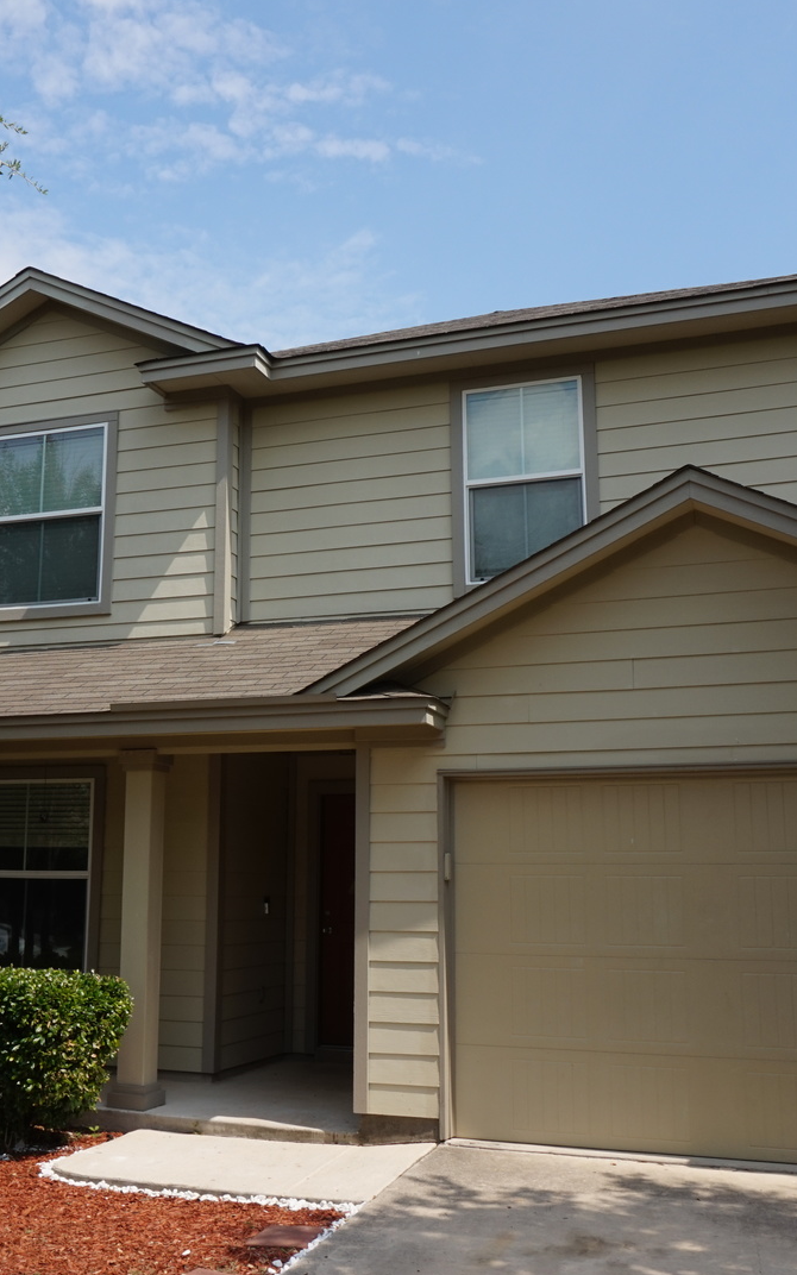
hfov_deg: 34.2
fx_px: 1286
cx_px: 294
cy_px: 639
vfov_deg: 52.7
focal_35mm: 37
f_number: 16
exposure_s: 1/80
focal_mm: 16
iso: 100
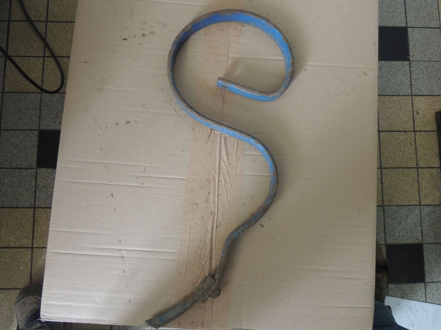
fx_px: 306
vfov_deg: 56.8
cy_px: 165
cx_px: 220
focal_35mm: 24
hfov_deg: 71.6
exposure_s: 1/30
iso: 360
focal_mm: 4.3
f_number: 3
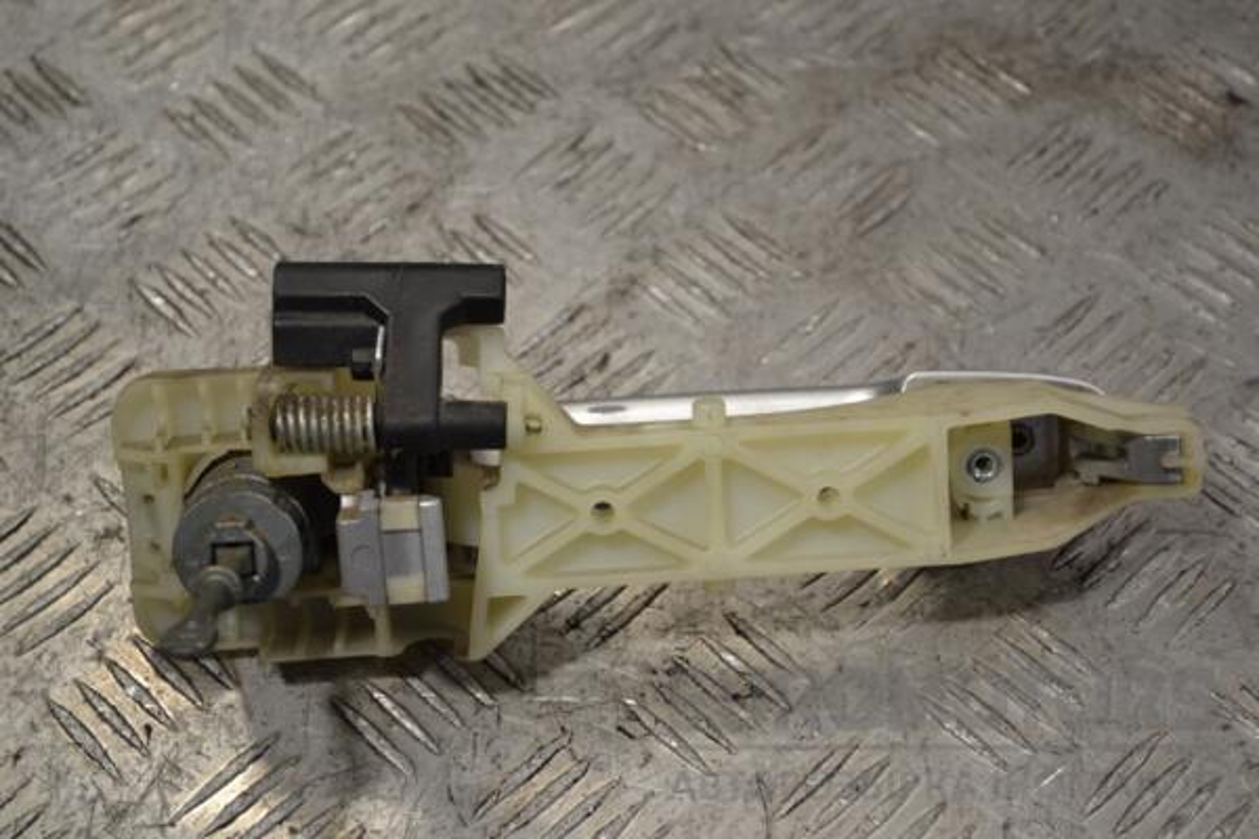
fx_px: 2308
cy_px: 420
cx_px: 630
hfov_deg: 30.5
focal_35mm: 66
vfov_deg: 20.6
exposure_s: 1/30
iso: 100
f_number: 5.3
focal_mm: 44
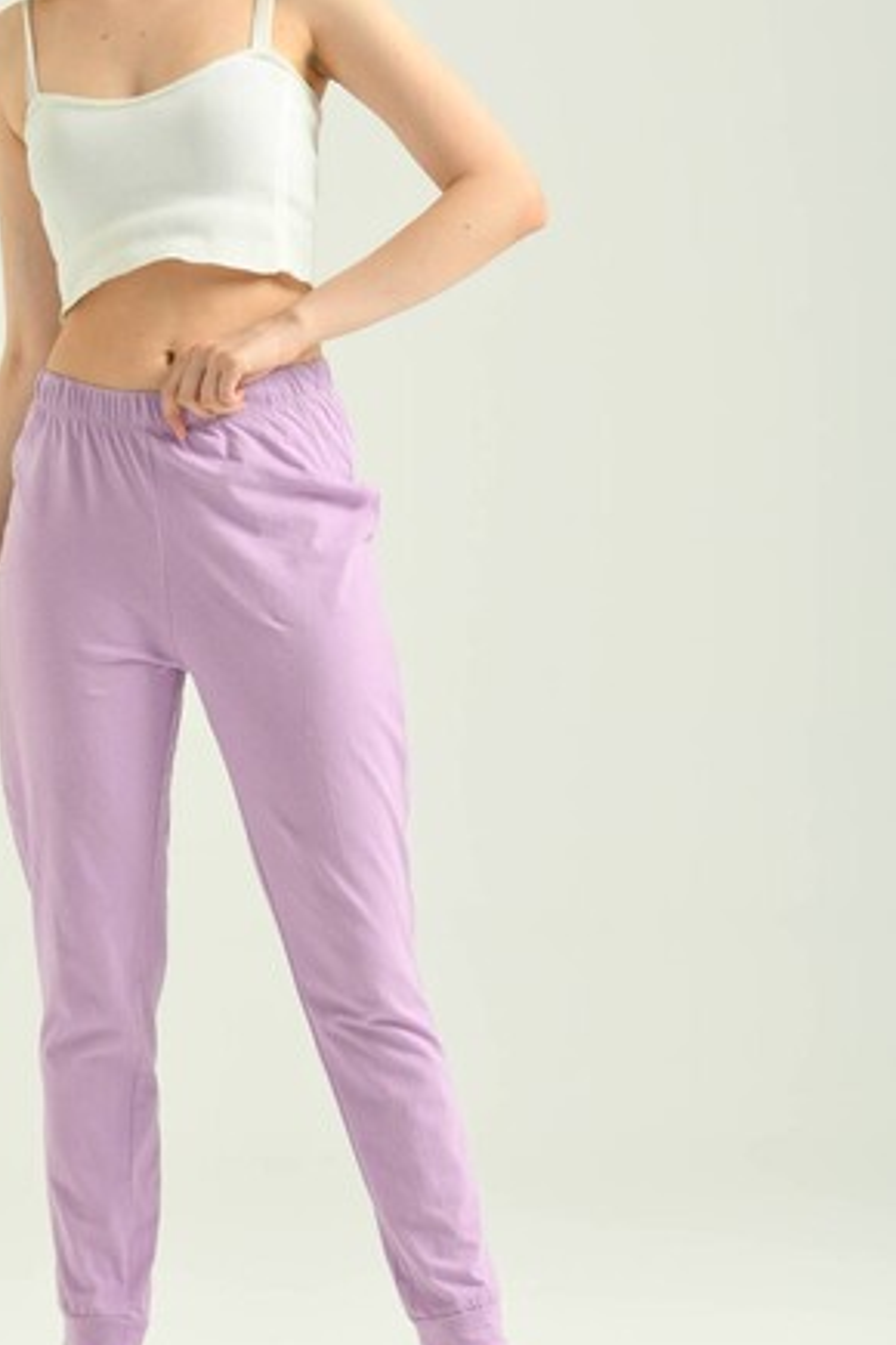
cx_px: 127
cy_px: 560
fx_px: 5152
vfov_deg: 14.9
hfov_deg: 9.9
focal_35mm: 138
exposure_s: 1/160
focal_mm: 80
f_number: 5.6
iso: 125
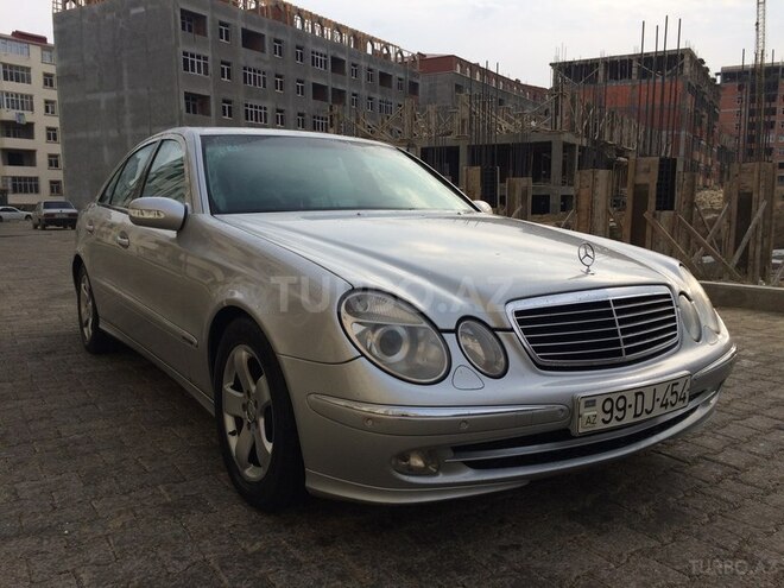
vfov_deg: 48.2
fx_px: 657
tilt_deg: -7.9
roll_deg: -0.1
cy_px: 294
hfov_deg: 61.7
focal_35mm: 29
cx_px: 392
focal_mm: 4.15
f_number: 2.2
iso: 32
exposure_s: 1/651
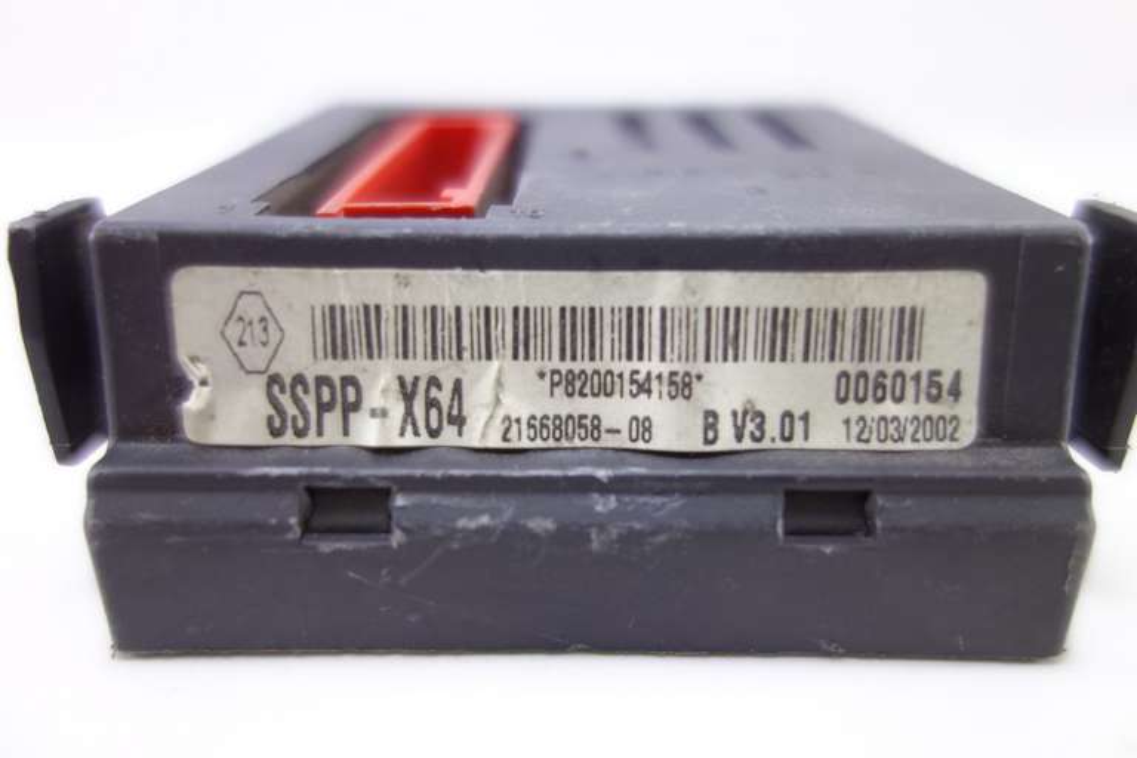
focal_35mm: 28
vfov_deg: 46.4
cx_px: 568
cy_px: 379
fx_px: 884
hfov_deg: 65.5
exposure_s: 1/60
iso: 125
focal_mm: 10.4
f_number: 1.8
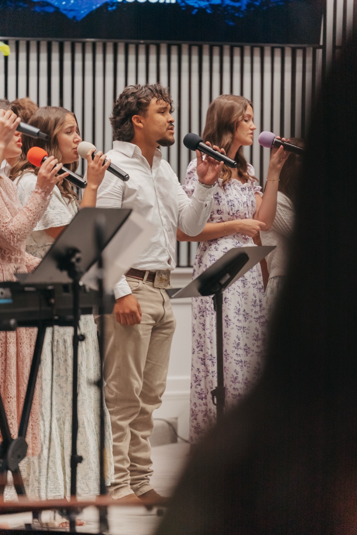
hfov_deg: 7.6
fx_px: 2674
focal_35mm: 180
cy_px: 268
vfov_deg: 11.4
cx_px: 178
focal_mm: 180
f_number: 2.8
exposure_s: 1/200
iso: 2000
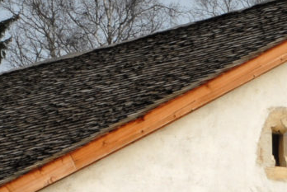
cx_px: 307
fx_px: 2115
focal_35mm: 265
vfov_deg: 5.1
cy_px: 334
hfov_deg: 7.7
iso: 200
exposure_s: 1/60
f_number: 18
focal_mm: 40
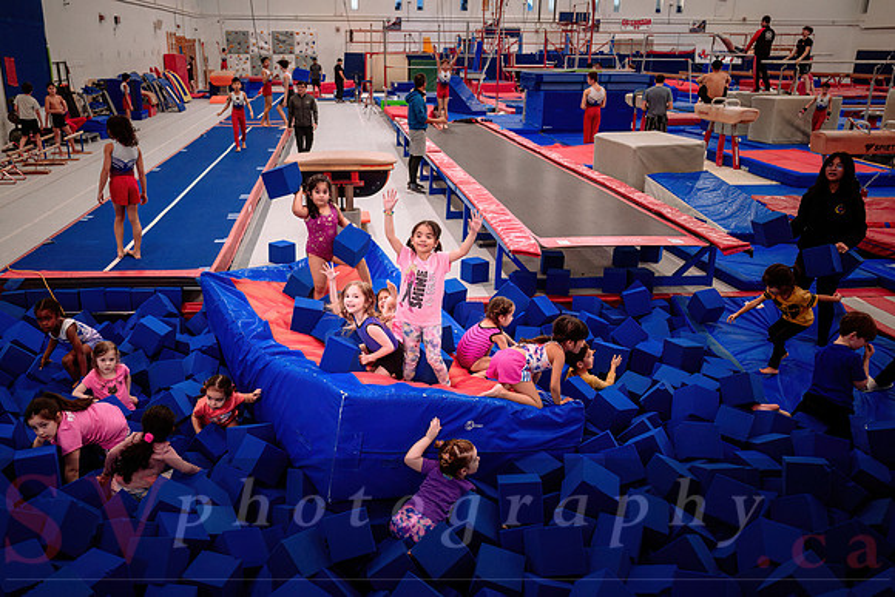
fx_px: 777
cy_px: 320
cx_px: 399
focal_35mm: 31
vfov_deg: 42.0
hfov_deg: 59.8
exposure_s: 1/400
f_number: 2.8
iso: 1600
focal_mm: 27.5
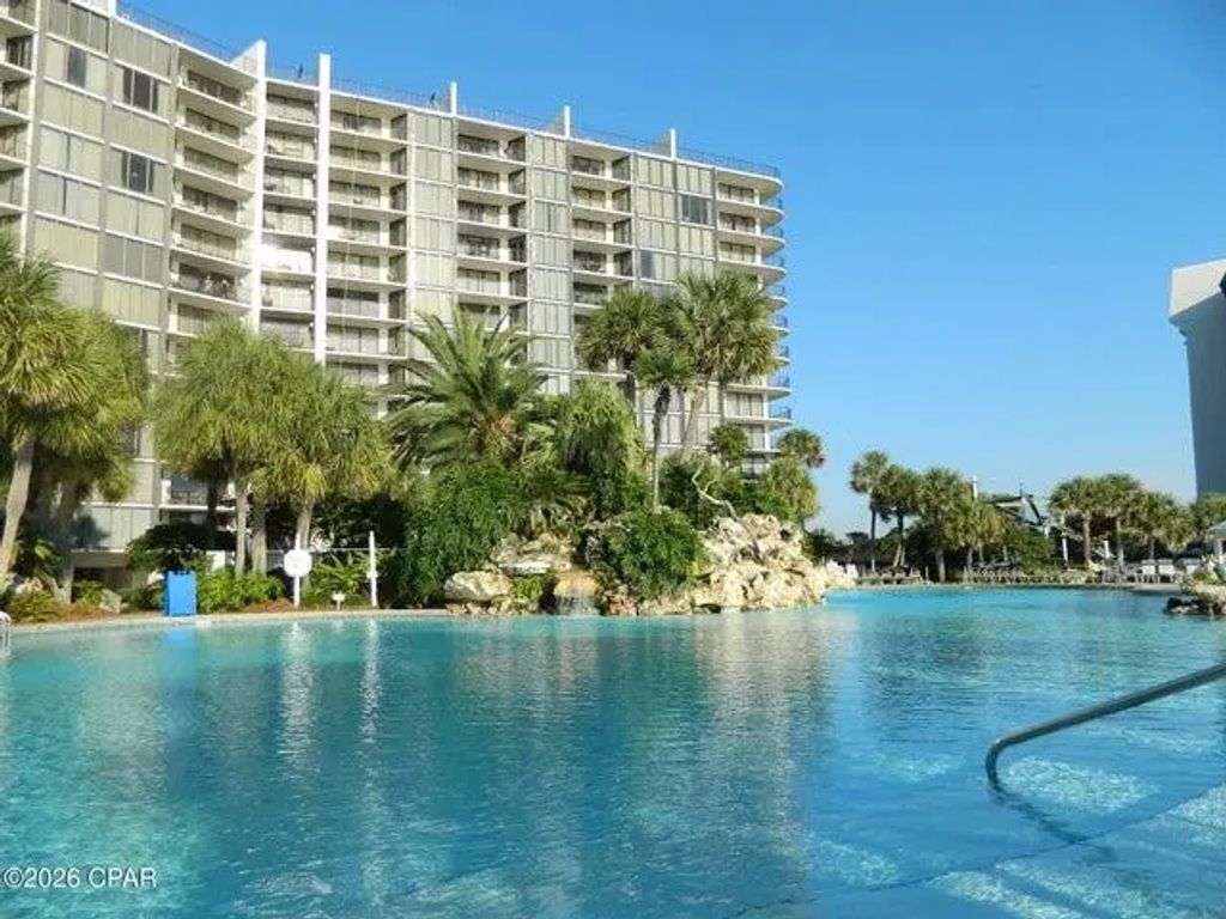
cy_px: 460
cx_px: 613
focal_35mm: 25
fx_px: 885
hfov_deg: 69.4
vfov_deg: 54.9
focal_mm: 4.5
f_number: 8.7
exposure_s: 1/200
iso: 110
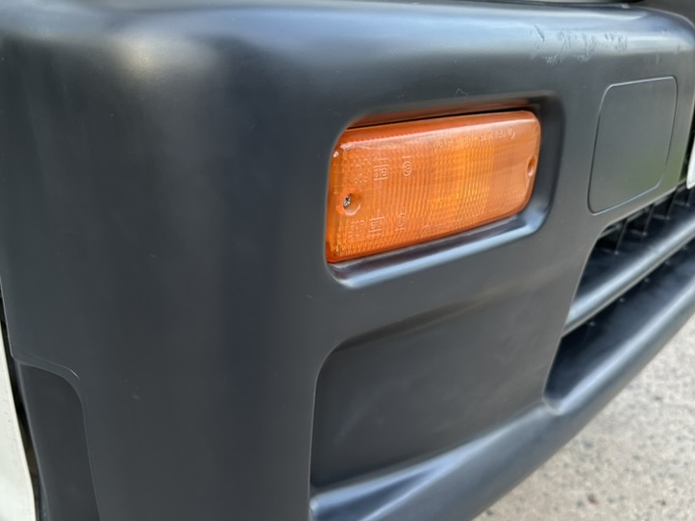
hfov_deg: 53.7
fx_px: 683
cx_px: 293
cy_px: 279
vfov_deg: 41.8
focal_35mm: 34
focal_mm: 6.86
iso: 250
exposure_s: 1/61
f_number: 1.78
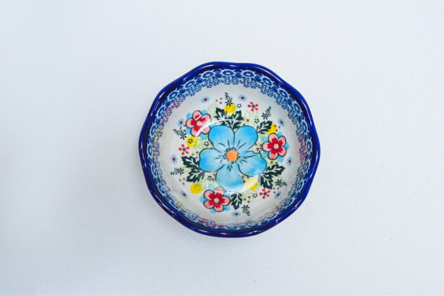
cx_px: 222
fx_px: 641
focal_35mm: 52
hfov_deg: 38.2
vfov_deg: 26.0
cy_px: 148
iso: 2500
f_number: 9
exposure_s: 1/160
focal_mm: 35
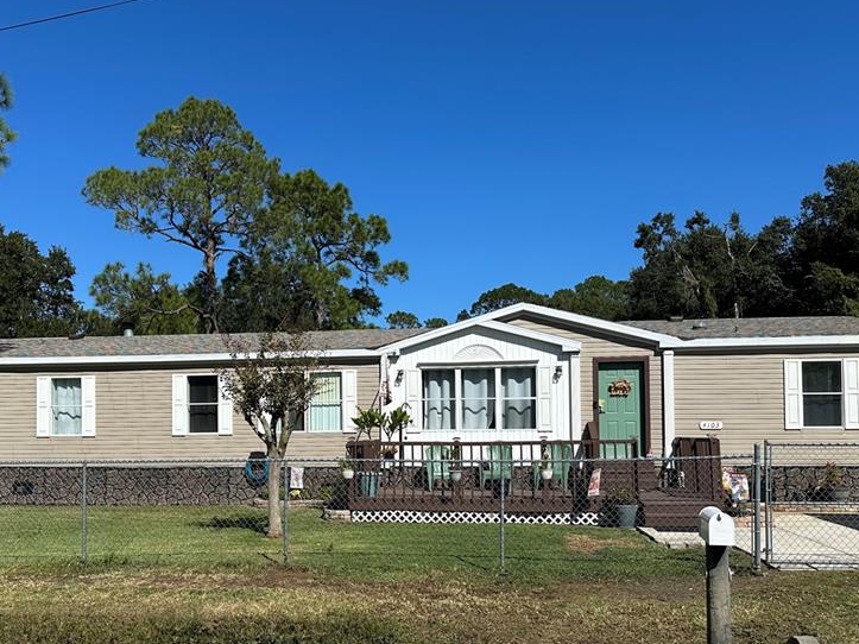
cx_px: 371
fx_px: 844
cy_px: 404
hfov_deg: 53.8
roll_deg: -0.1
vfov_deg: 41.5
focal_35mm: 34
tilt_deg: +2.2
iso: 80
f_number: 1.78
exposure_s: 1/7042
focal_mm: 6.86
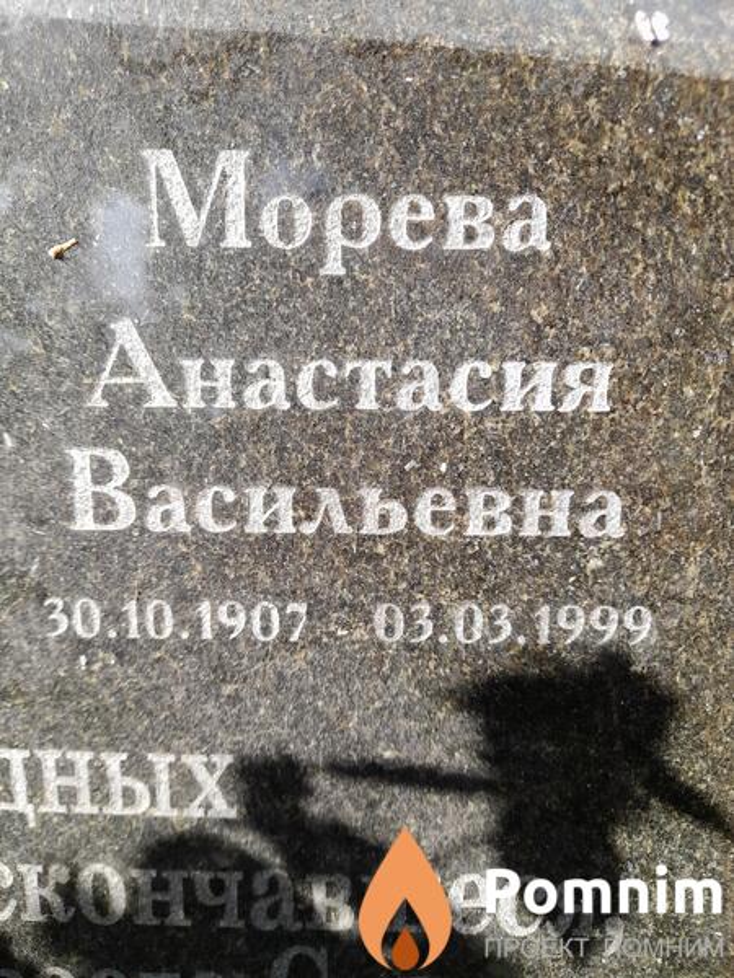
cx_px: 367
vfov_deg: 69.4
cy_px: 489
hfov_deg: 54.9
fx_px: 707
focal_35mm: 25
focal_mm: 4.6
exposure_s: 1/100
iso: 20
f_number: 2
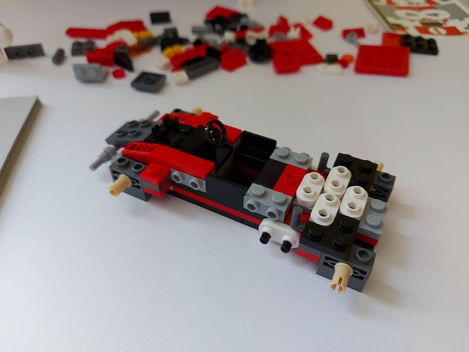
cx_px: 234
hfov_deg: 71.6
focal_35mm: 24
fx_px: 325
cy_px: 176
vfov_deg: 56.8
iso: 250
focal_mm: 5.23
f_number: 1.8
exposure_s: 1/50
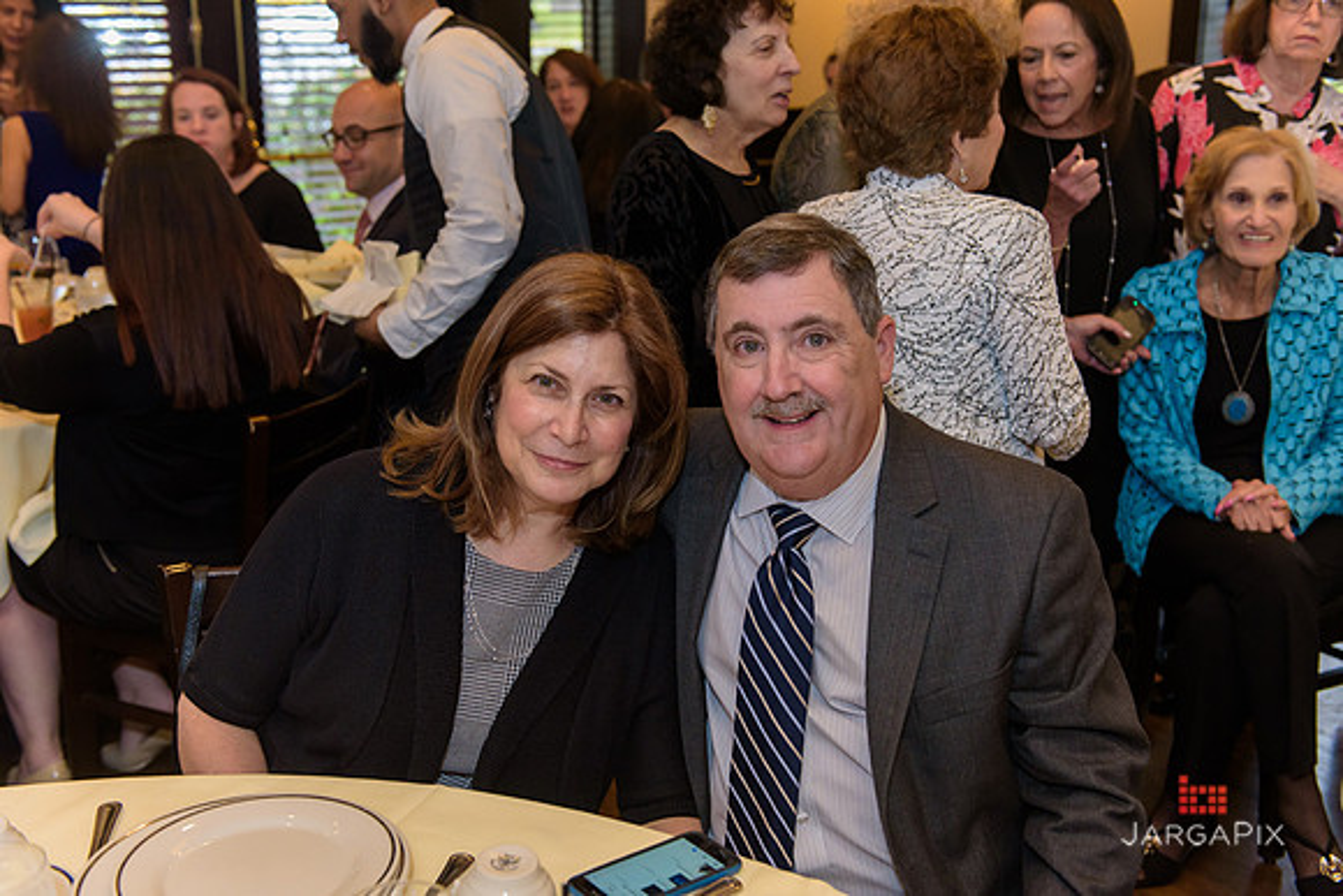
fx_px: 1567
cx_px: 672
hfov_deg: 46.4
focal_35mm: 42
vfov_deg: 31.9
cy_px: 448
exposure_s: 1/125
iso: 1600
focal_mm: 42
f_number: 3.2
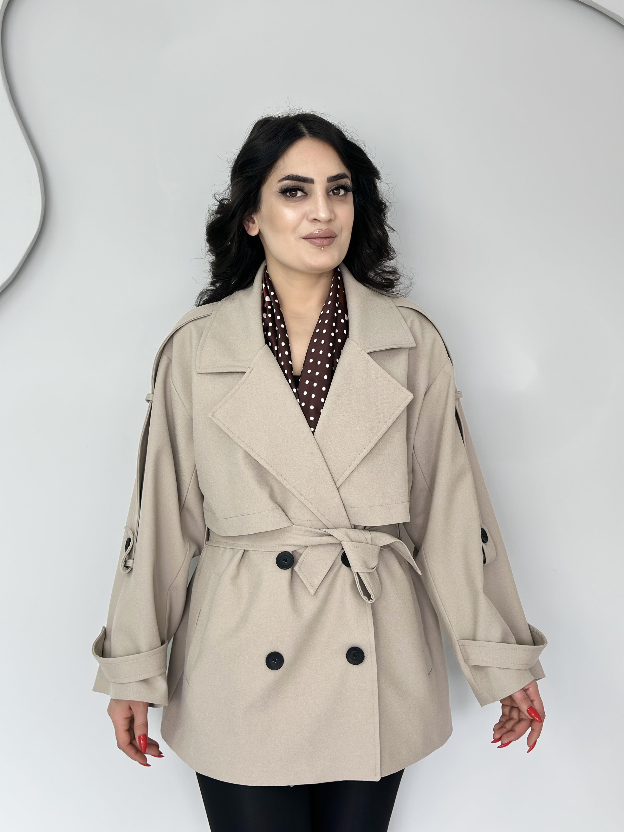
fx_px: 1154
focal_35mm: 48
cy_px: 416
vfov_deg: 39.7
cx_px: 312
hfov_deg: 30.3
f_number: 1.78
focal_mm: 6.86
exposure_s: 1/100
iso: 64
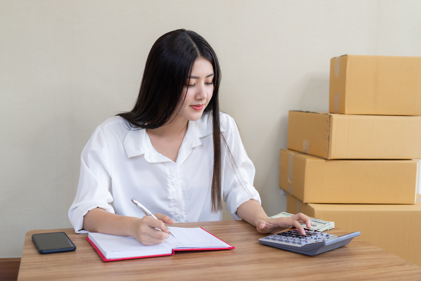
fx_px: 585
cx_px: 210
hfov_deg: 39.6
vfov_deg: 27.0
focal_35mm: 50
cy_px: 140
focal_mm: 50
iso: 200
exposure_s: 1/80
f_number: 2.8
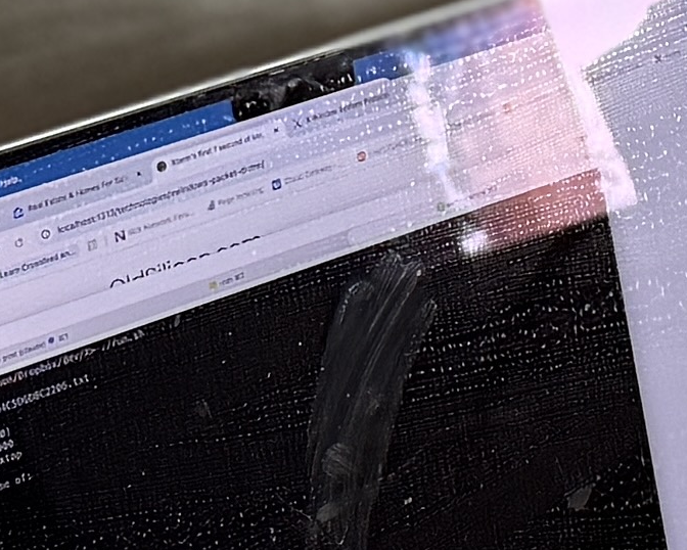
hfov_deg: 9.5
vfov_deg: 7.7
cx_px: 936
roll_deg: -2.5
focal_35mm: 199
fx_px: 4047
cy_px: -110
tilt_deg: -22.4
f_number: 1.78
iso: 200
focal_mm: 6.76
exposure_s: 1/76
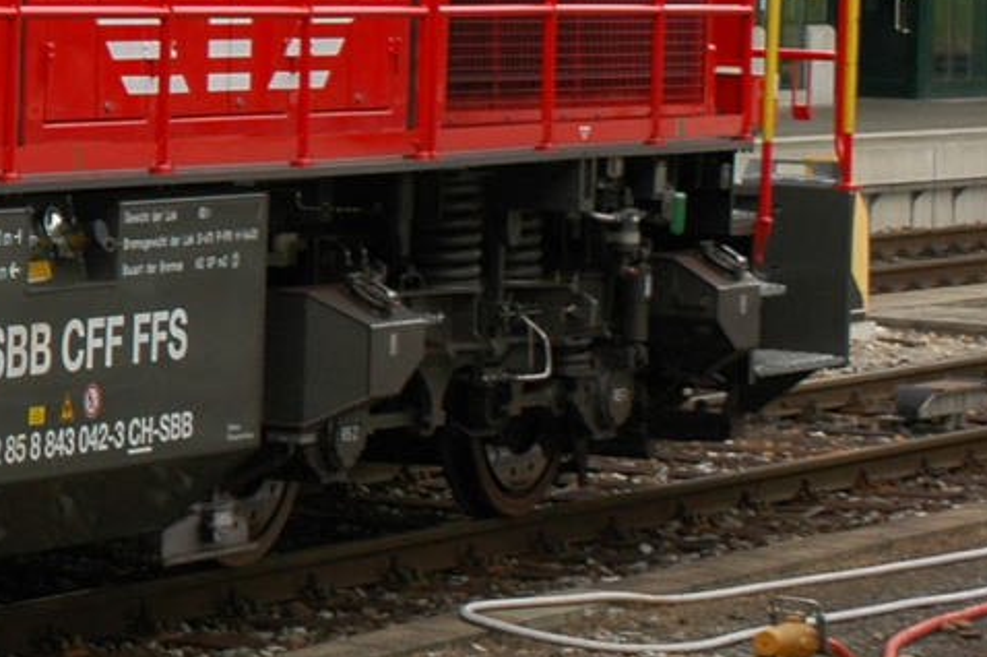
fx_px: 5616
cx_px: -919
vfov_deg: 6.7
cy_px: -98
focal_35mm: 205
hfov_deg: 9.5
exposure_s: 1/160
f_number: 6.3
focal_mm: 34
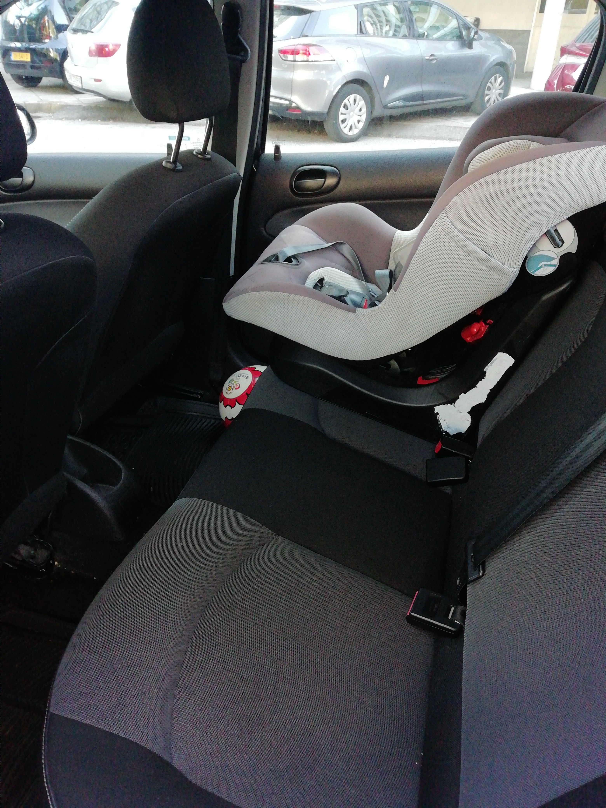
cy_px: 404
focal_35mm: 26
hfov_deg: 53.1
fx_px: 607
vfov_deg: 67.3
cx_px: 303
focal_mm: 3.46
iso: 160
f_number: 2.2
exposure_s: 1/33.3
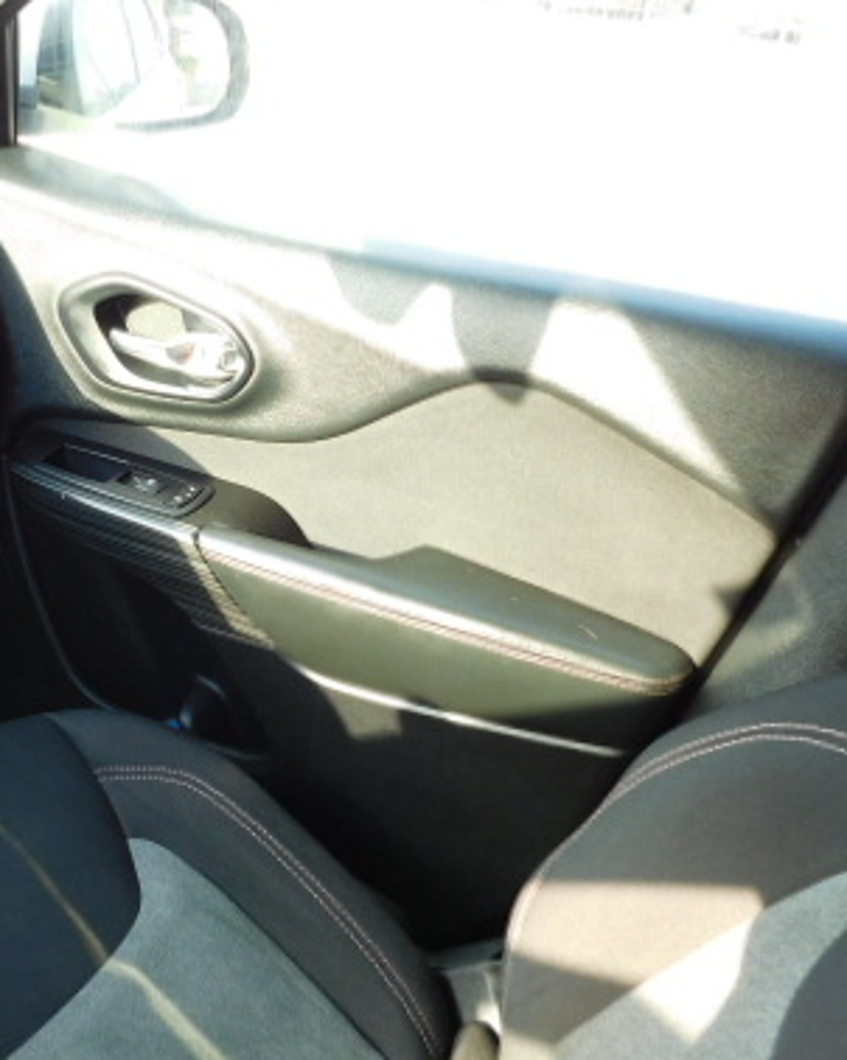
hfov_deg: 37.5
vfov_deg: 47.9
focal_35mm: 38
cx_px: 149
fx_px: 1192
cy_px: 471
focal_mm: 4
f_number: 3
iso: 125
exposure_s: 1/60
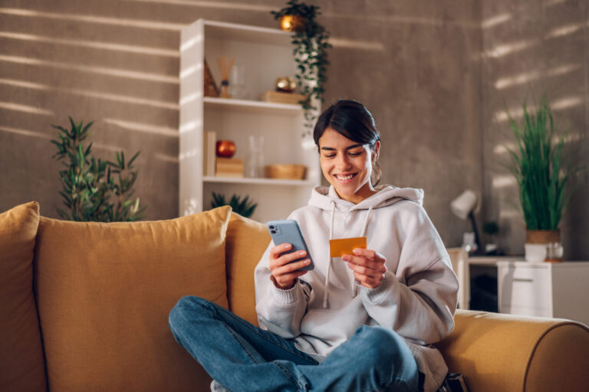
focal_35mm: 50
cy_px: 196
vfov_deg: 27.0
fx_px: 818
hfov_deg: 39.6
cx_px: 294
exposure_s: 1/100
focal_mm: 50
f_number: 1.8
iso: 400
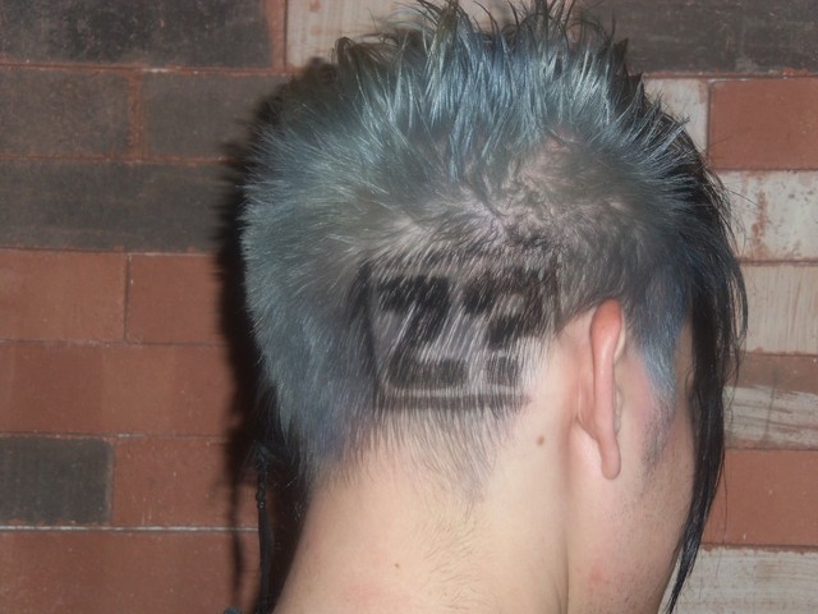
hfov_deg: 25.3
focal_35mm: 77
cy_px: 307
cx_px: 409
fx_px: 1820
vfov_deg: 19.1
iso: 100
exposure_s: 1/80
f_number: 5
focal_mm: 13.7
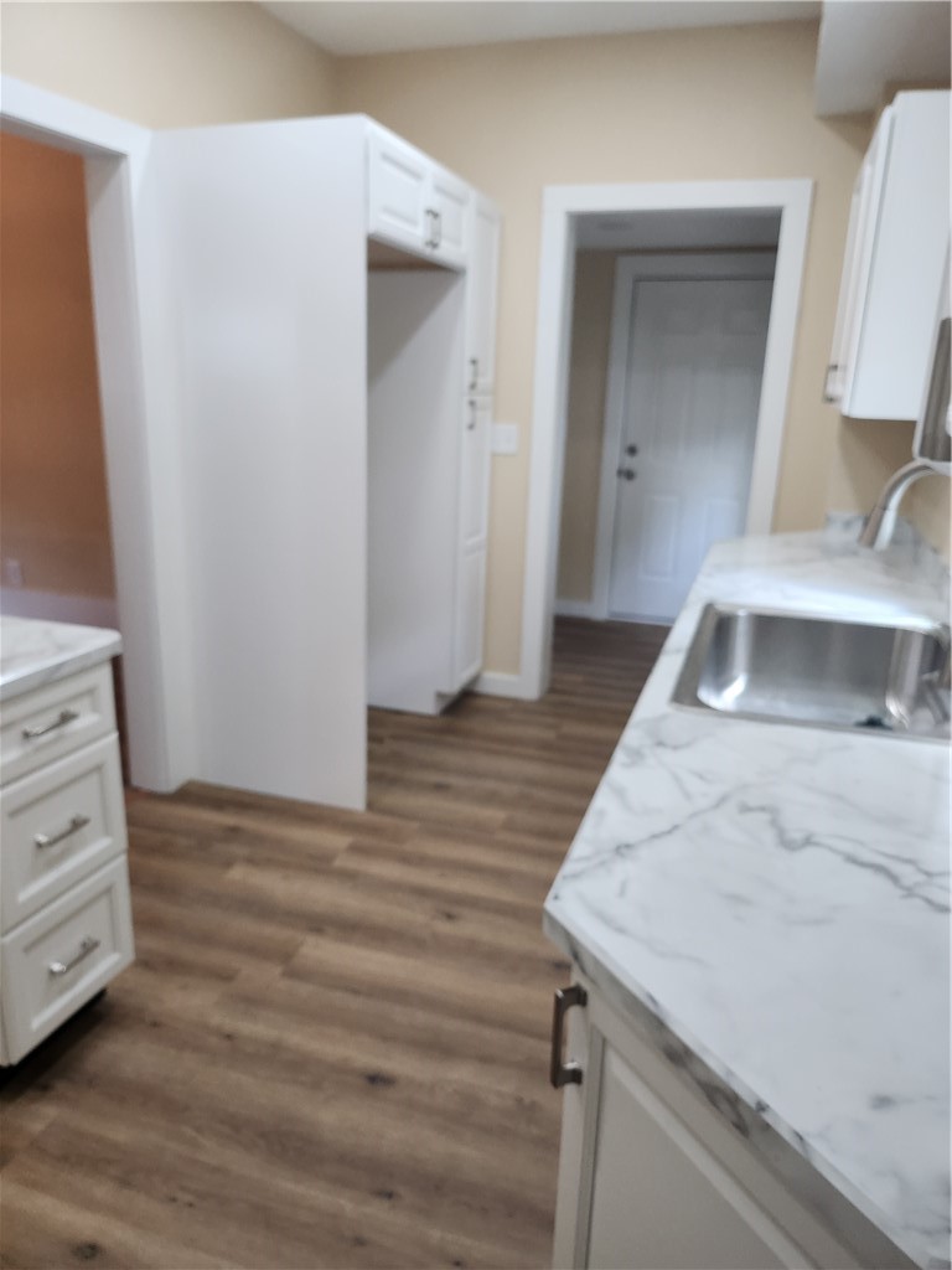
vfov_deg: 71.6
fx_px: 880
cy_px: 635
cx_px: 476
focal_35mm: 24
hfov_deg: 56.8
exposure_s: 1/120
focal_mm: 5
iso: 200
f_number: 1.8
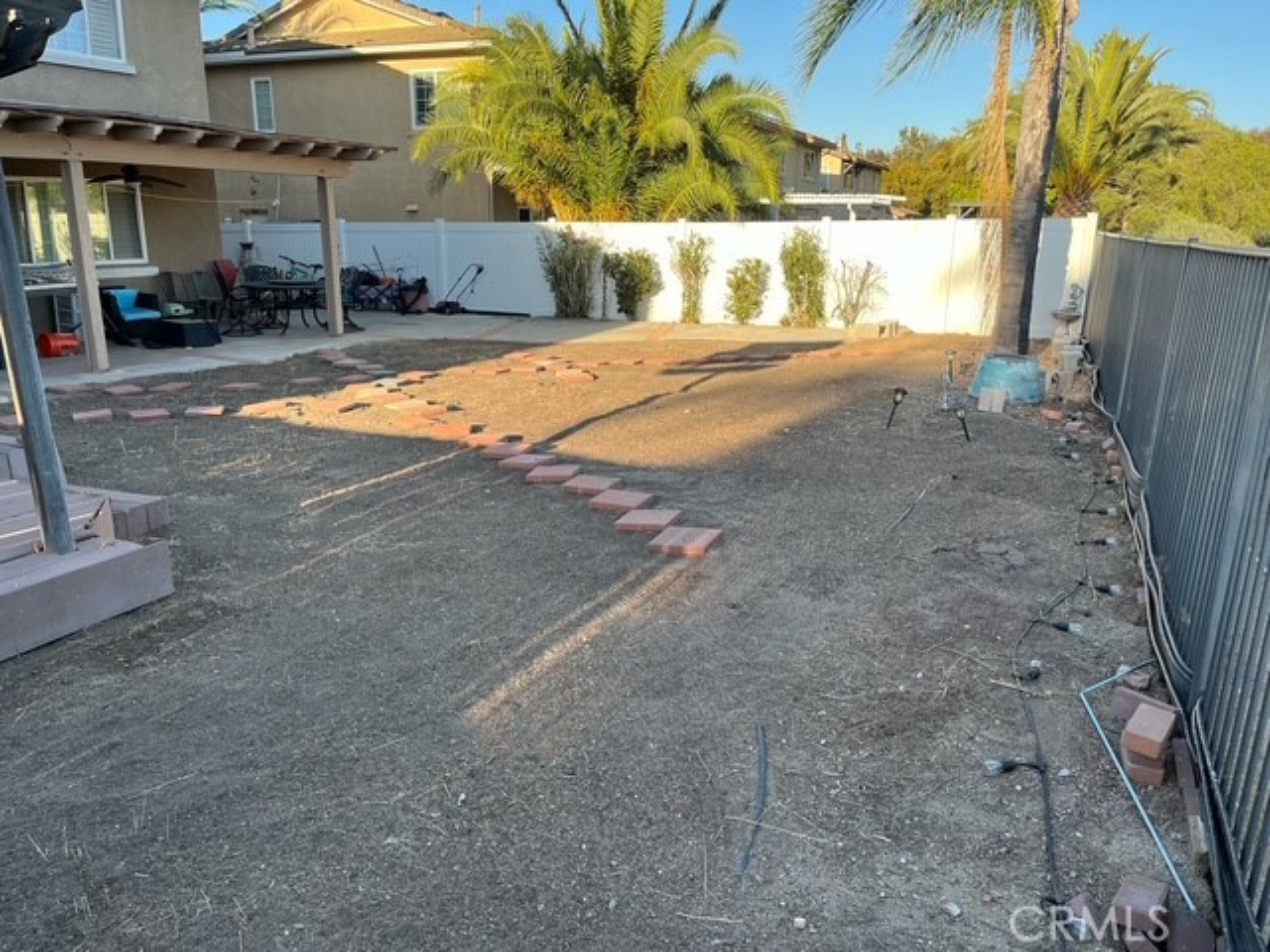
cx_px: 635
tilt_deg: -15.9
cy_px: 476
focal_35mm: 26
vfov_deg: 53.1
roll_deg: -0.7
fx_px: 954
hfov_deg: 67.3
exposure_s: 1/737
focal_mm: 5.1
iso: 50
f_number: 1.6
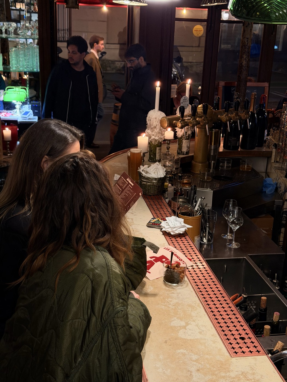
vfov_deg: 39.7
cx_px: 144
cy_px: 191
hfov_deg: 30.3
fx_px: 531
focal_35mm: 48
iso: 250
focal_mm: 6.76
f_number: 1.78
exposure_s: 1/60
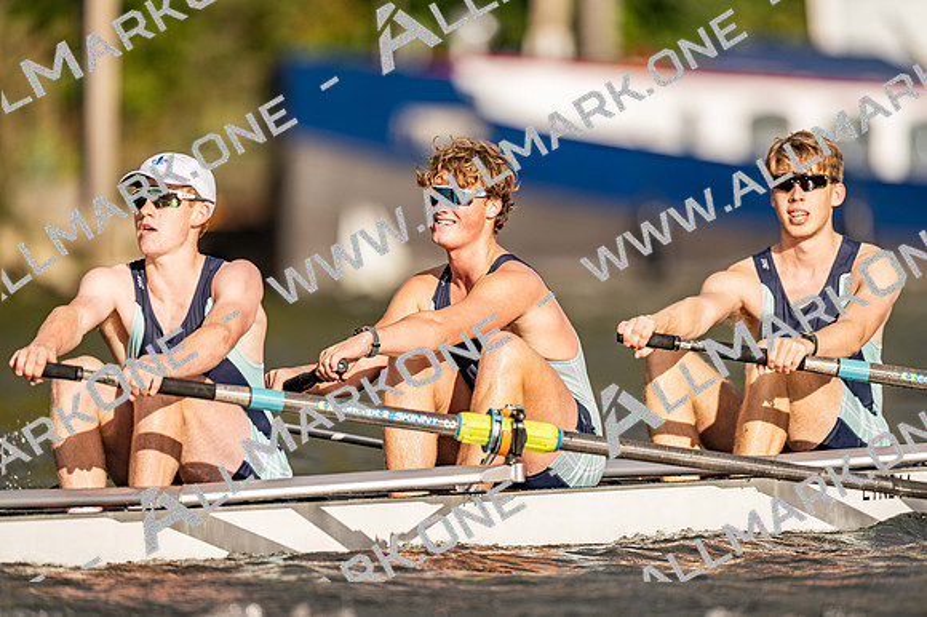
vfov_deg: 2.3
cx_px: 464
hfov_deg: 3.4
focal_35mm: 600
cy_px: 308
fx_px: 15444
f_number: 4
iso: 110
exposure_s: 1/2500
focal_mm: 600
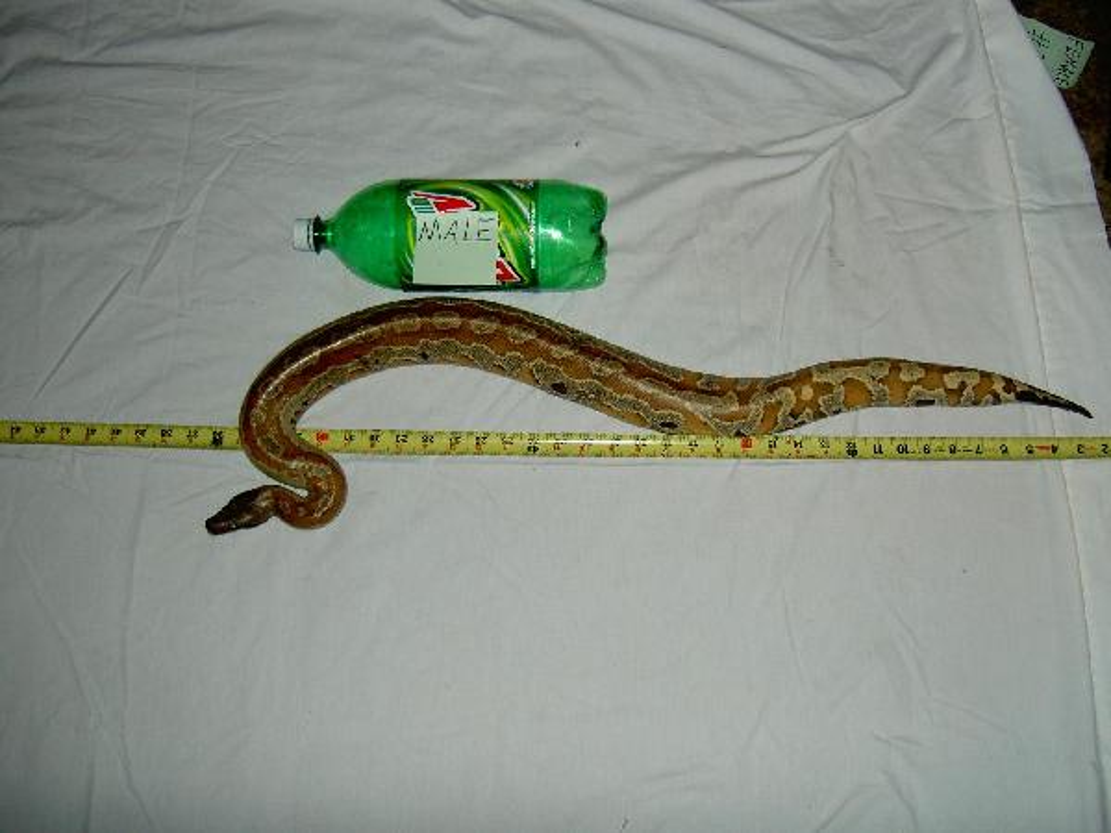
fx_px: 1252
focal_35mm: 39
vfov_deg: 36.8
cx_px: 556
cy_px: 416
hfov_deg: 47.9
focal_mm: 8
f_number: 2.8
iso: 100
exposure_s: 1/59.5
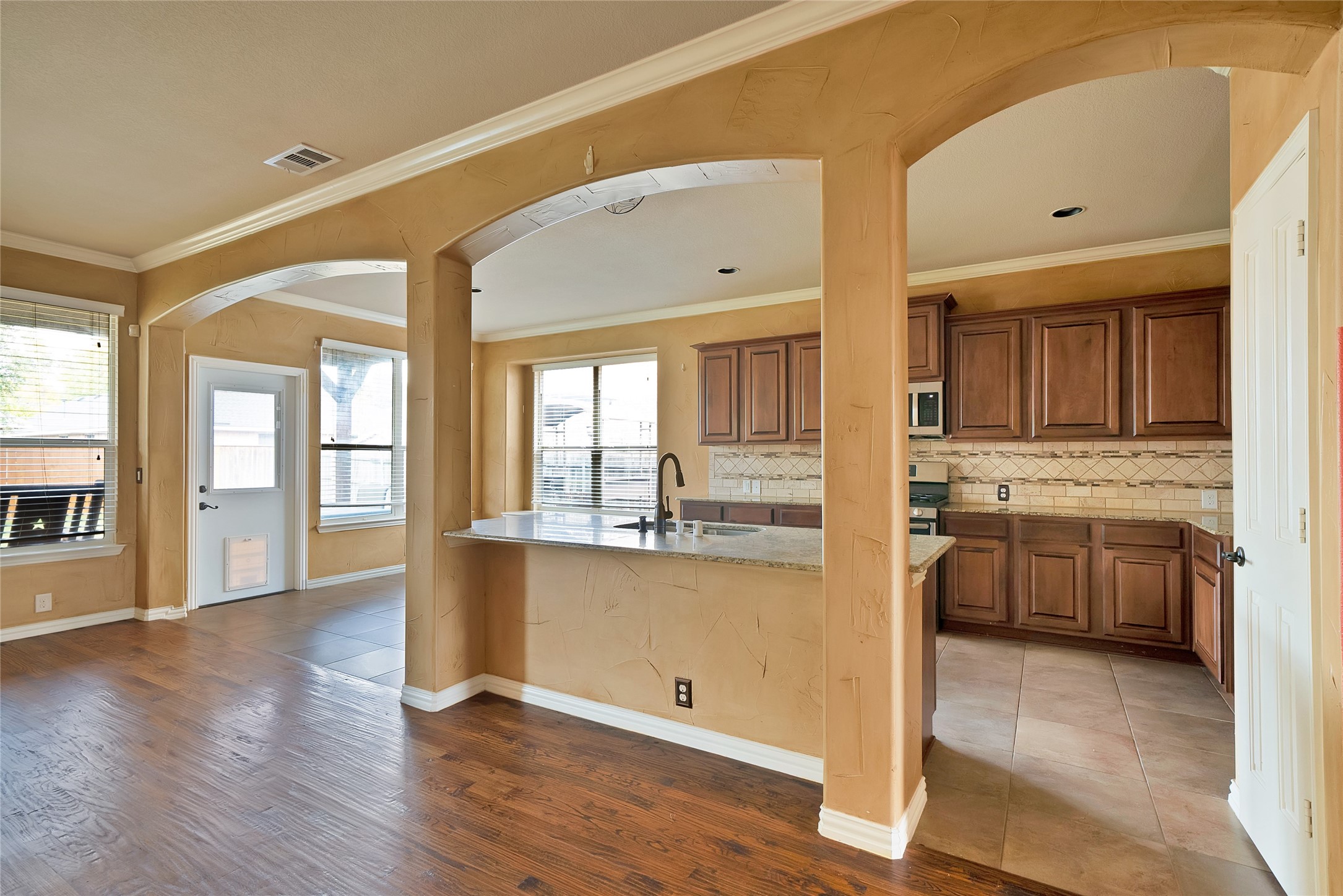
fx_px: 560
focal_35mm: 15
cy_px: 448
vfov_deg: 77.4
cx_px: 672
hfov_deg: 100.4
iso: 640
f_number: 9
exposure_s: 1/1.25
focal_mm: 15
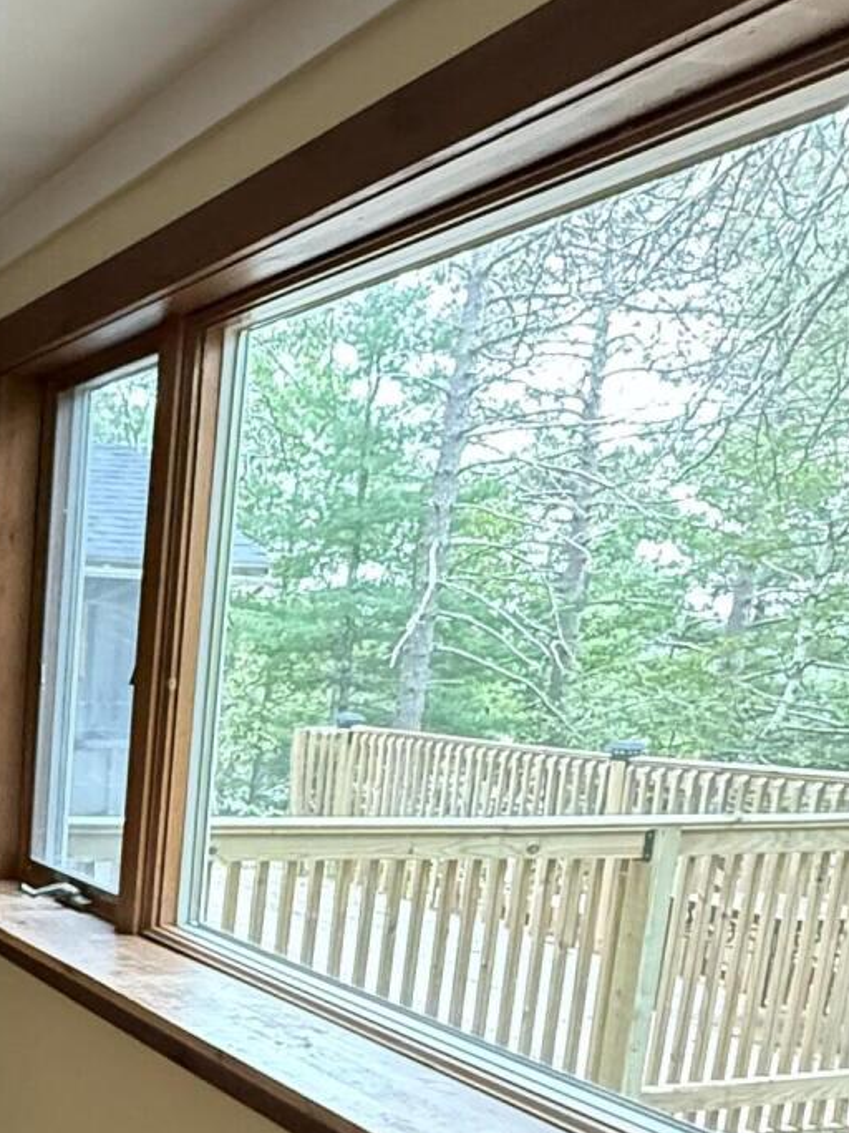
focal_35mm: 41
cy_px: 881
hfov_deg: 29.4
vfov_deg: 43.9
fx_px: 1341
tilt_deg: -9.0
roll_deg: -0.5
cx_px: -207
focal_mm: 2.22
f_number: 2.2
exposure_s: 1/60
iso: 800
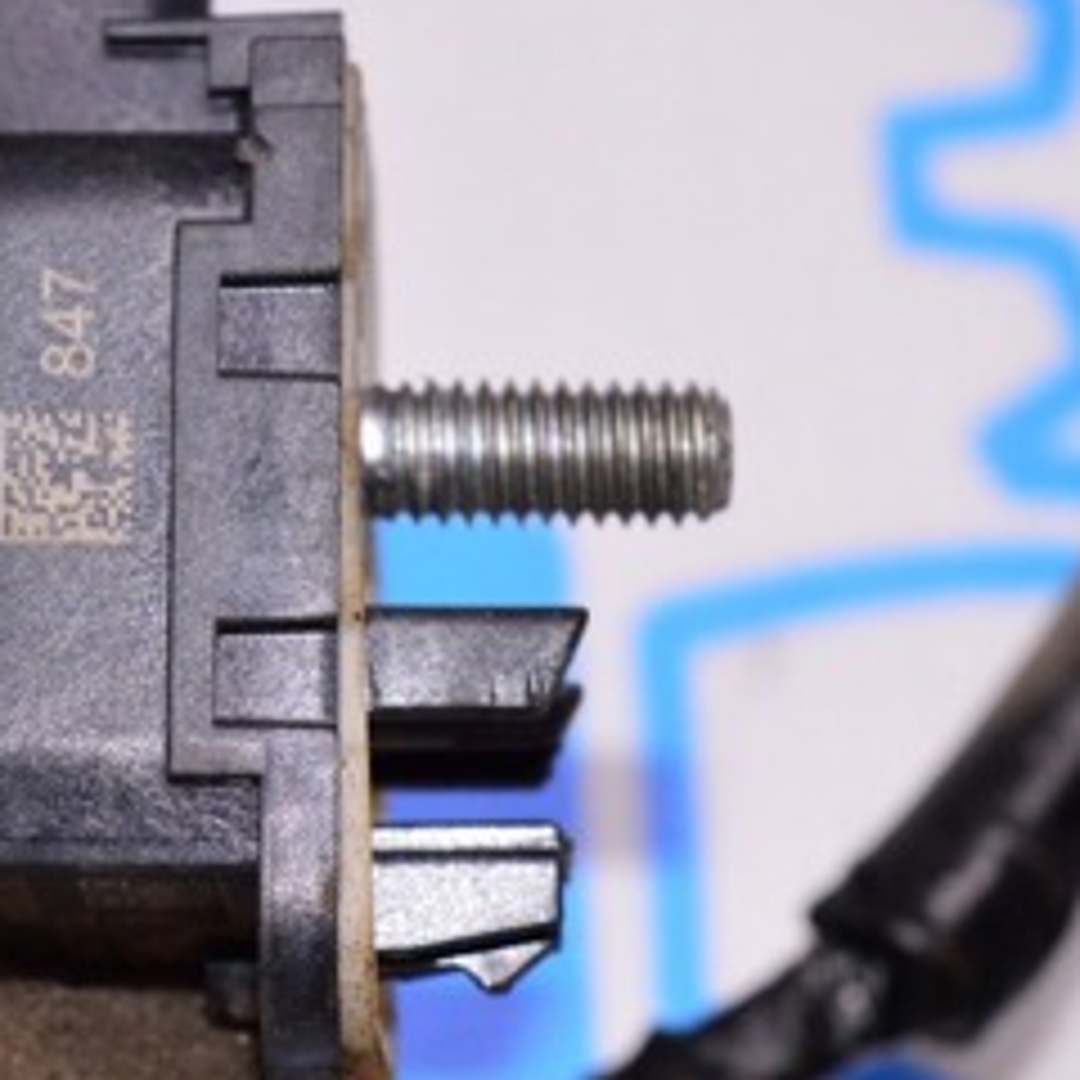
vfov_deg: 10.7
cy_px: 407
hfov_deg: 10.7
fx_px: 5754
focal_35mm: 163
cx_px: 122
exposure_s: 1/125
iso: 1600
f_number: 8
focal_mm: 48
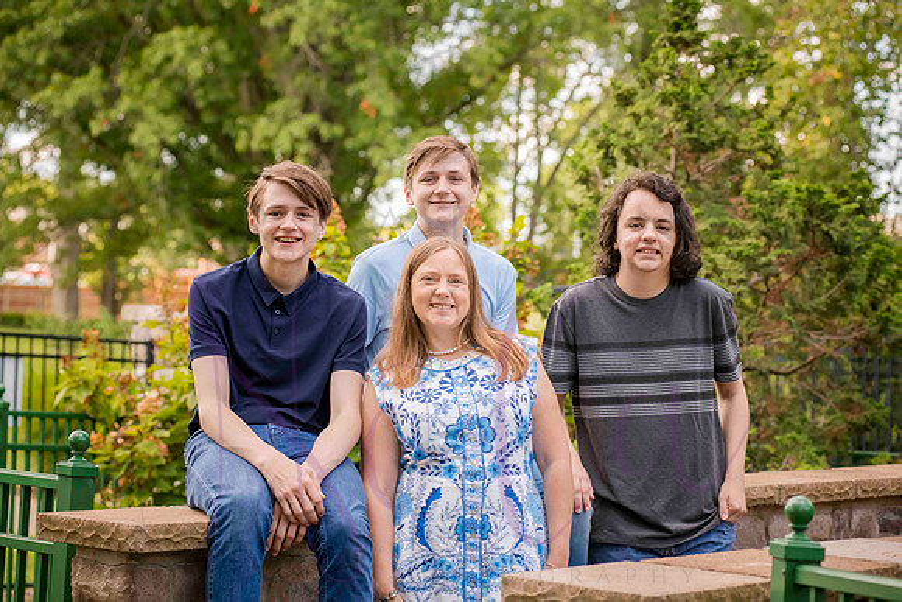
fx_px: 2155
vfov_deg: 15.9
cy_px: 301
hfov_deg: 23.6
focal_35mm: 86
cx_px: 451
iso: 400
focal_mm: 86
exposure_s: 1/320
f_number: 5.6
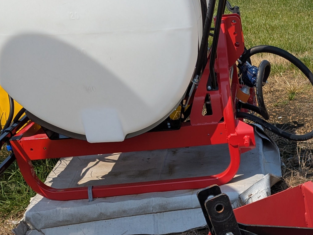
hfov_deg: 27.2
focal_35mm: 66
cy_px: 301
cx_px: 335
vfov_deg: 20.4
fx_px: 597
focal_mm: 6.81
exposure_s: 1/2833
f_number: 1.85
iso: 40
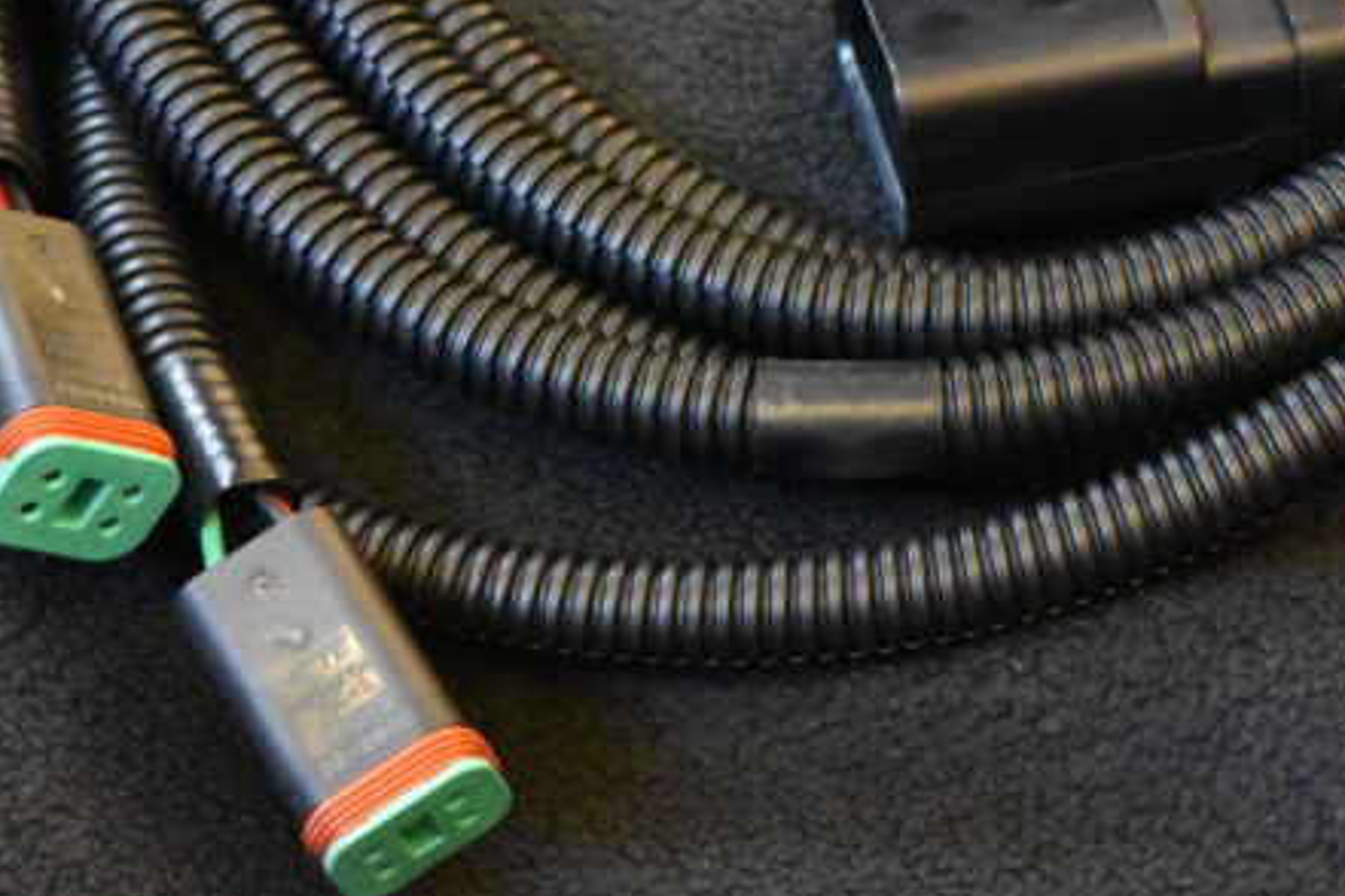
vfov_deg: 5.6
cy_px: -88
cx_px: 827
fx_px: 9115
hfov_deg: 8.4
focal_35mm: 244
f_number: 11
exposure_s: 1/60
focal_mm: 105
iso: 12800
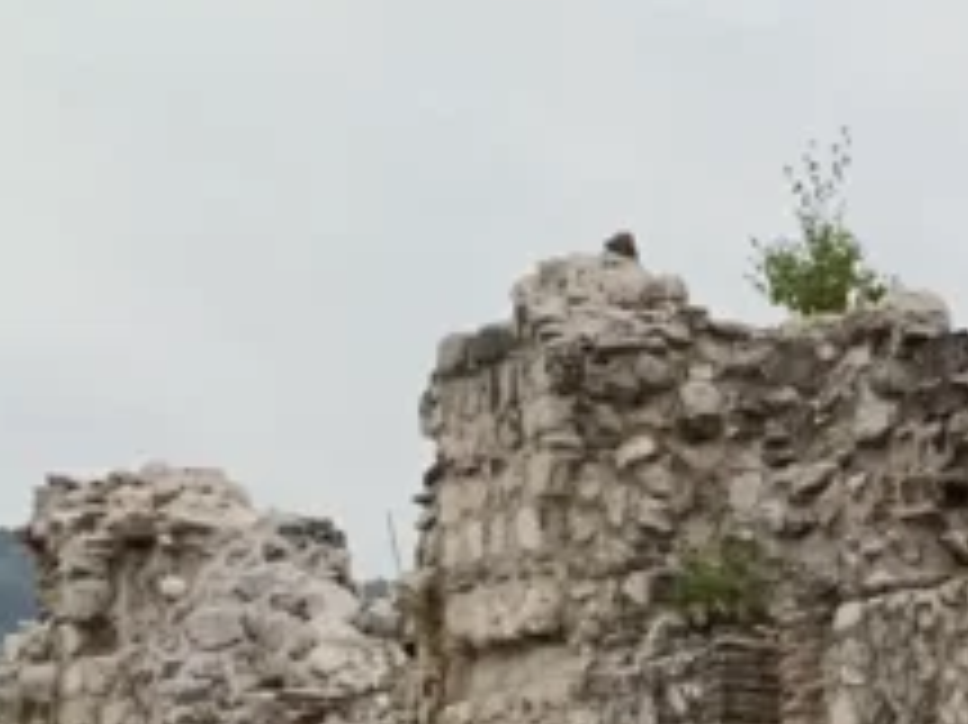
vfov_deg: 11.2
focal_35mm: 124
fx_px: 3466
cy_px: 1241
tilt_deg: -1.4
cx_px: 1931
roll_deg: +1.1
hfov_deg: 13.6
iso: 200
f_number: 1.8
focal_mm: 4.25
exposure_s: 1/50
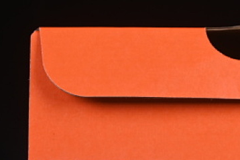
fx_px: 1507
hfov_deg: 9.0
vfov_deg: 6.1
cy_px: 101
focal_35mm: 226
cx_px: 241
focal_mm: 50
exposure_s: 1/100
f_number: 8
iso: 160
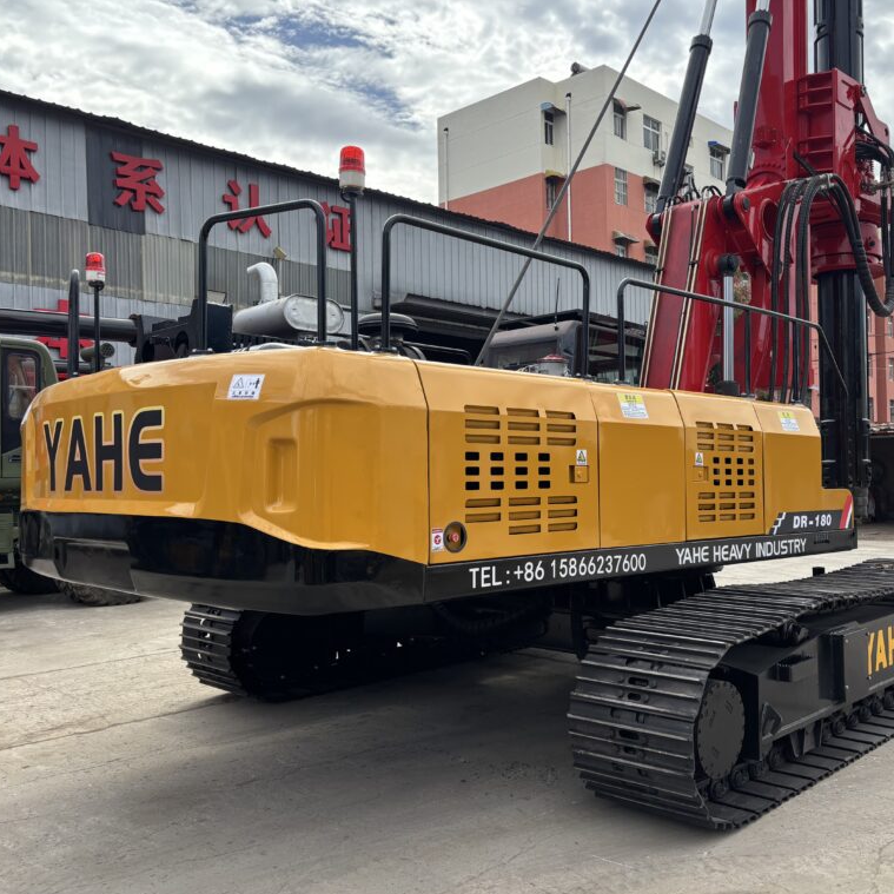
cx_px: 517
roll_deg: +0.9
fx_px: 906
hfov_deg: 52.3
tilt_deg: +0.8
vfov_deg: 52.5
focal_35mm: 31
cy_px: 450
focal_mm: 5.96
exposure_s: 1/1984
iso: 50
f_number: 1.6
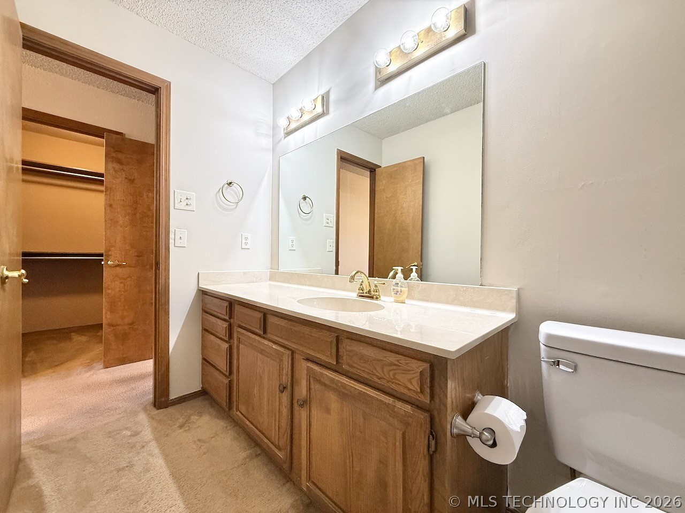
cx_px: 342
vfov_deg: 85.7
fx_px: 277
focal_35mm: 14
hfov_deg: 102.1
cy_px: 256
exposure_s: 1/60
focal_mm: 2.22
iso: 500
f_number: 2.2
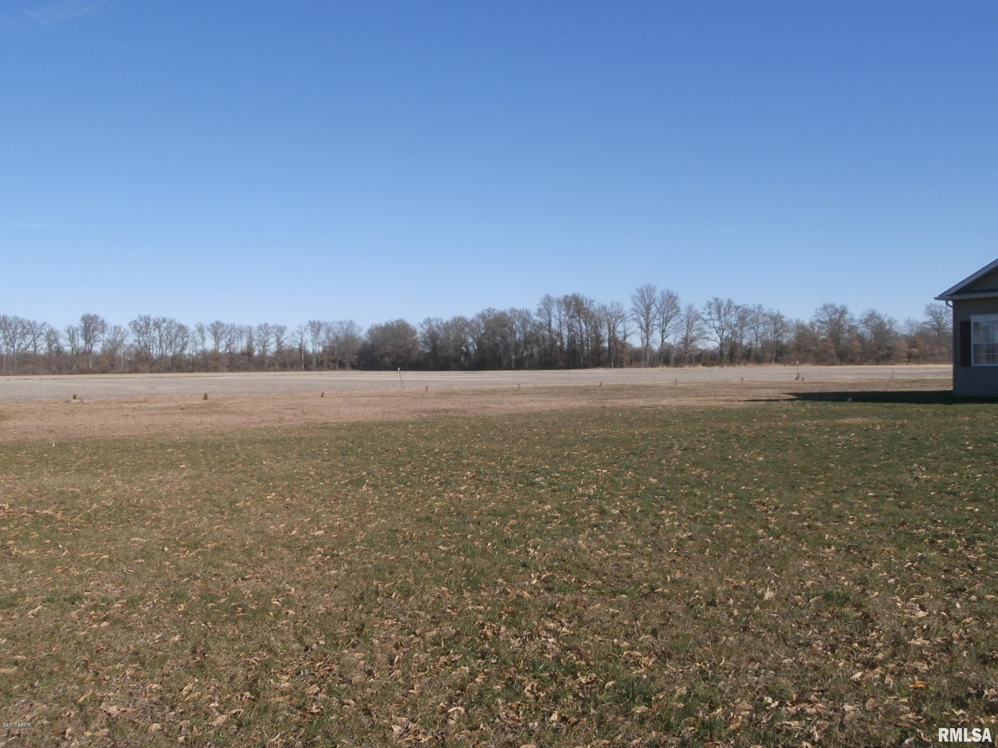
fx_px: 865
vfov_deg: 46.8
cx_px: 499
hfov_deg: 60.0
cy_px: 374
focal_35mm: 30
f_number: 3.5
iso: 100
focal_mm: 5.36
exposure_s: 1/1250
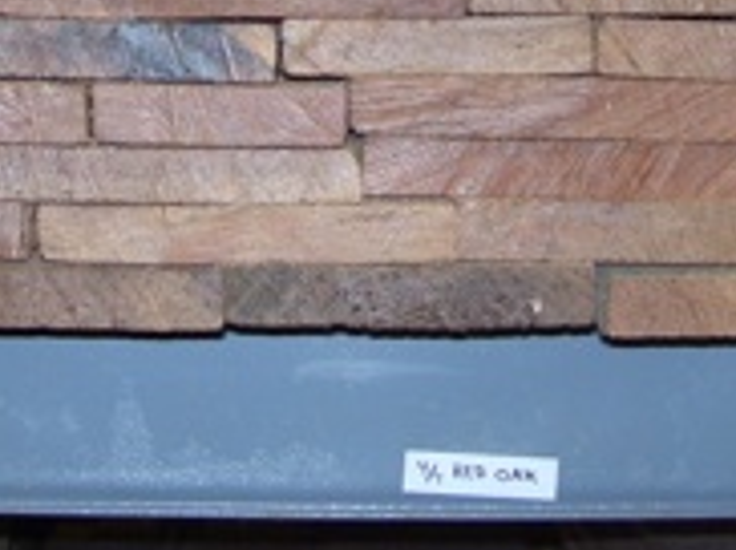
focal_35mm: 99
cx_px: 291
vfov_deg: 14.5
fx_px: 2102
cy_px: -83
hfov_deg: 19.8
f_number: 2.7
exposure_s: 1/60
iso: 80
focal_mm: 6
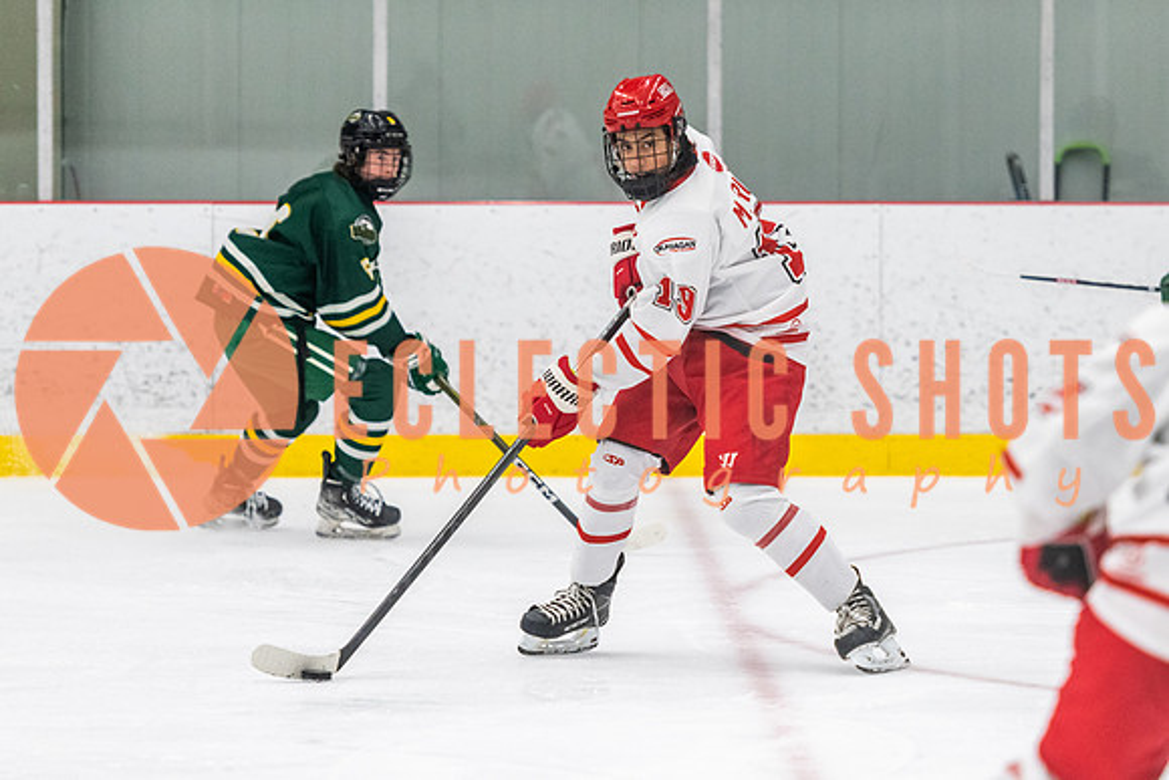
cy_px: 496
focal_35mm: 211
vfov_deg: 6.5
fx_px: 6862
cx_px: 745
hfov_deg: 9.7
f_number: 3.2
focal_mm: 150
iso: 2800
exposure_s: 1/640
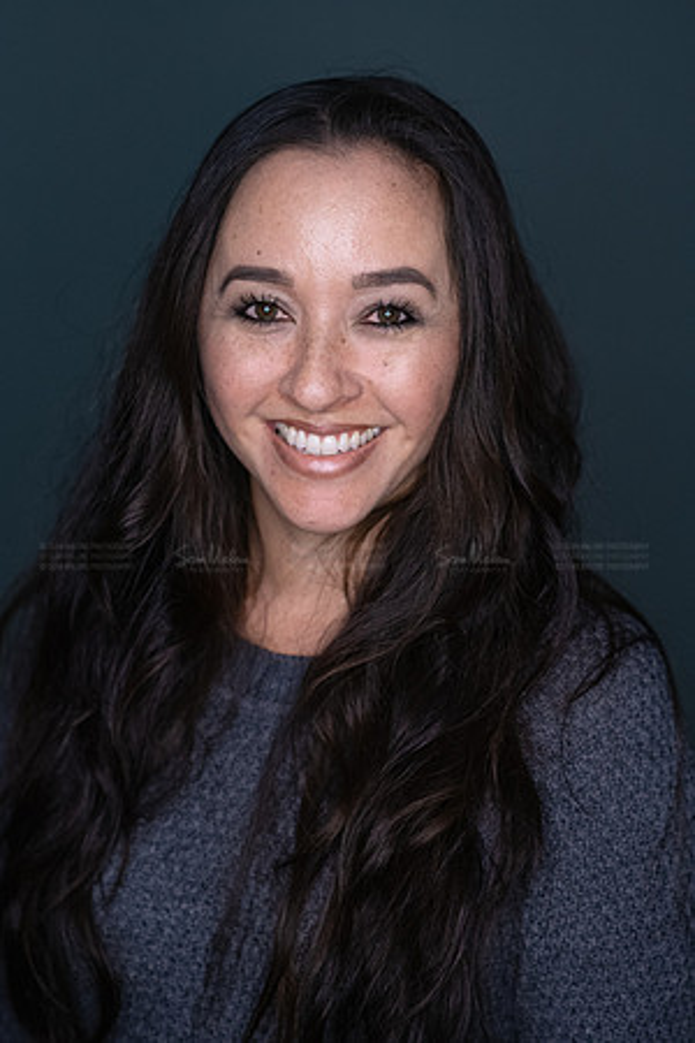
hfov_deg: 16.1
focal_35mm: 85
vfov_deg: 23.9
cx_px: 348
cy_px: 522
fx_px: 2461
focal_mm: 85
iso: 2000
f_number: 3.5
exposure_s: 1/250
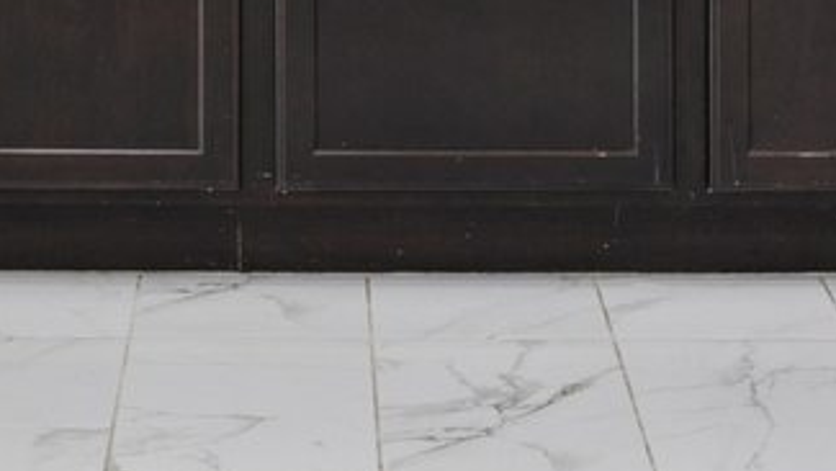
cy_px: -658
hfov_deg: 14.8
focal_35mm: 145
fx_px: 3215
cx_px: 363
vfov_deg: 7.8
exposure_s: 1/20
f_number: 8
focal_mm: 22
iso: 320
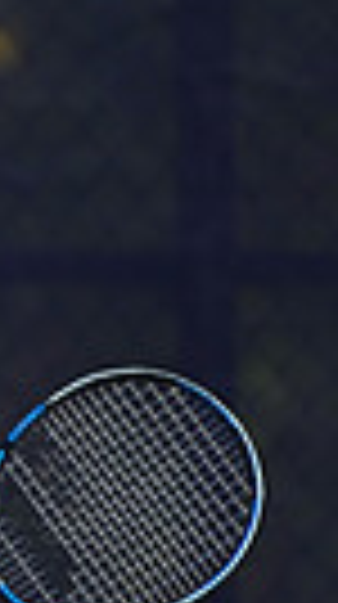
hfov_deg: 0.7
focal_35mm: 1817
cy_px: 272
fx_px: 29061
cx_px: -735
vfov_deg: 1.2
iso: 64
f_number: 4
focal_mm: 400
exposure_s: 1/1600
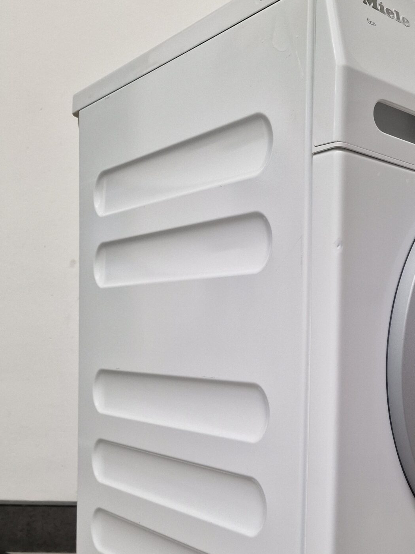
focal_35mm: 42
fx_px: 672
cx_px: 373
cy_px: 376
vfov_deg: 44.1
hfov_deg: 32.6
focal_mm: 6.4
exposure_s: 1/180
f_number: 1.8
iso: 80
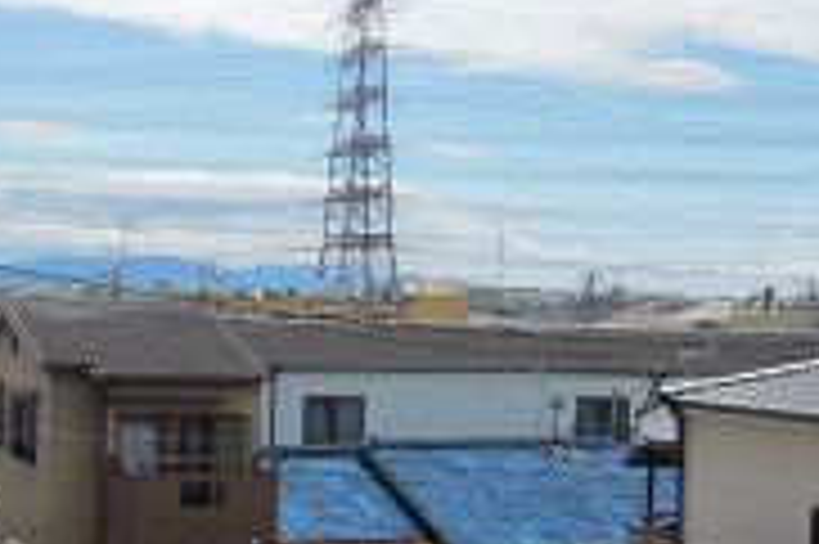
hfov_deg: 29.5
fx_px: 1500
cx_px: 108
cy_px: 355
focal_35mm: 66
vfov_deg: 20.5
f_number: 4.5
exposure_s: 1/1600
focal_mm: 4.3
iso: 160
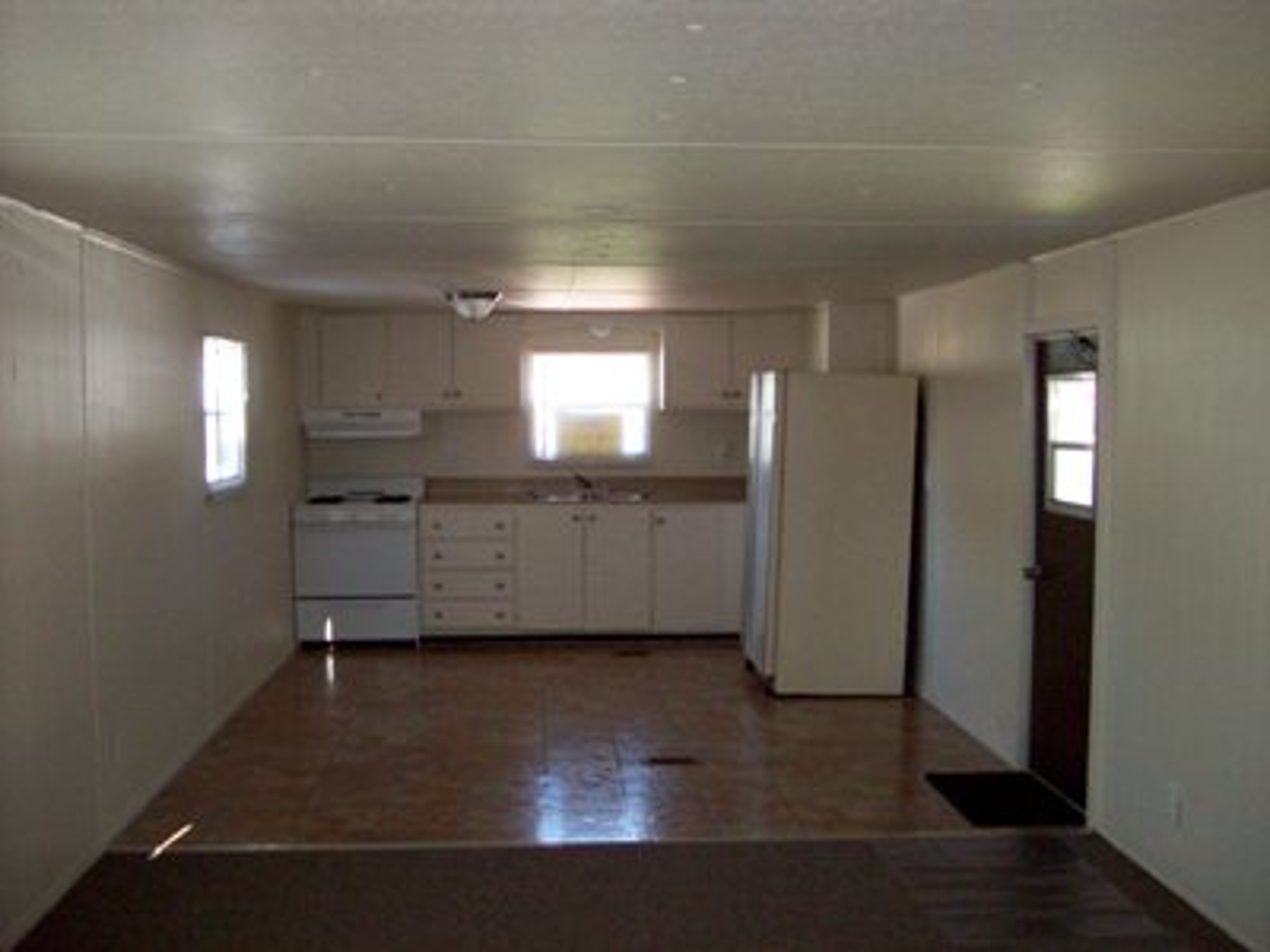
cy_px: 476
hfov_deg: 51.4
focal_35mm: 36
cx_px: 635
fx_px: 1321
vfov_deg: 39.7
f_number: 2.7
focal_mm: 6
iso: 140
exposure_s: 1/64
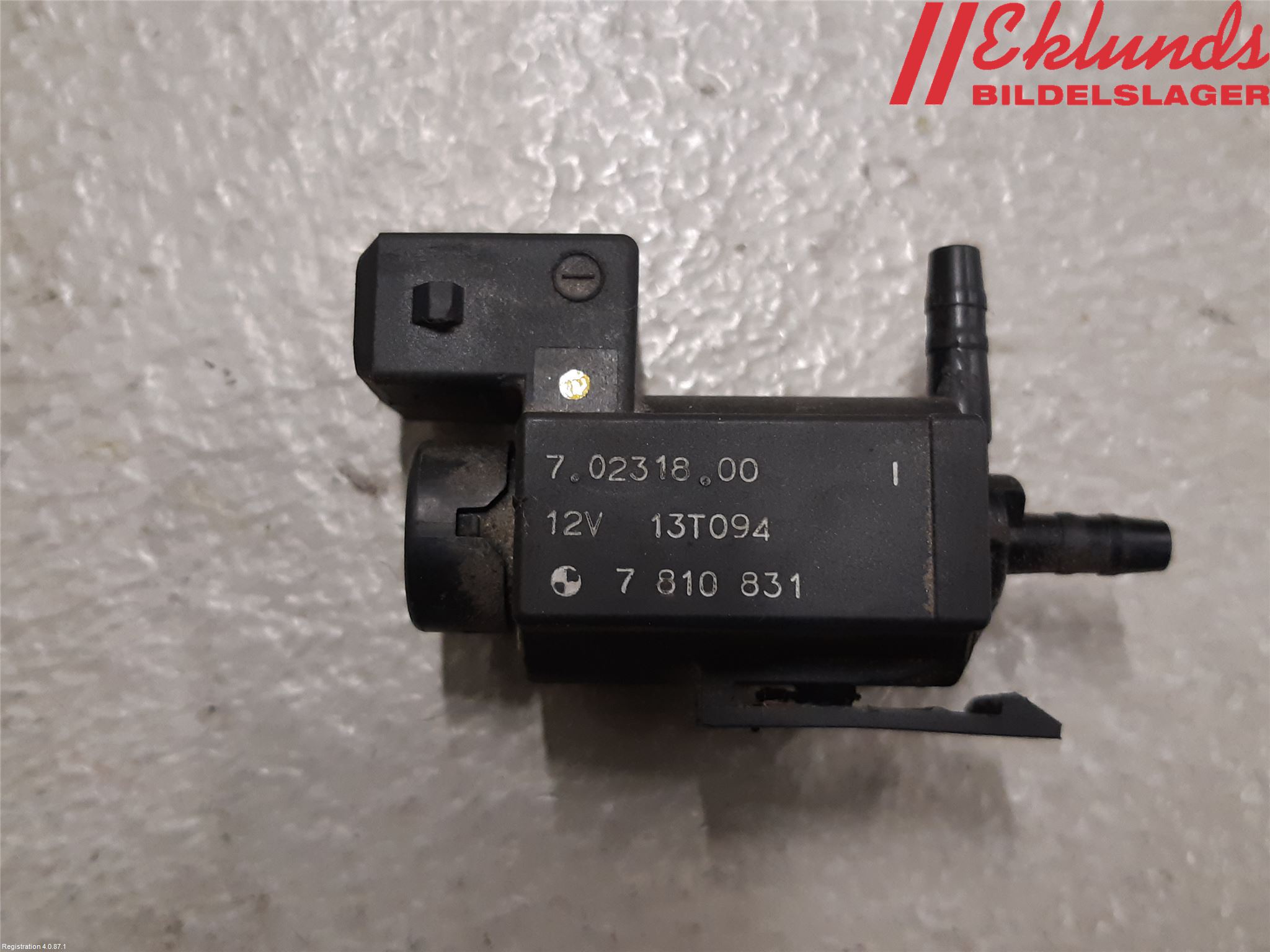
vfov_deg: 53.1
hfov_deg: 67.3
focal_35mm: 26
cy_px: 476
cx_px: 635
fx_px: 954
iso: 160
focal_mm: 3.93
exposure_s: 1/50
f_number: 1.7
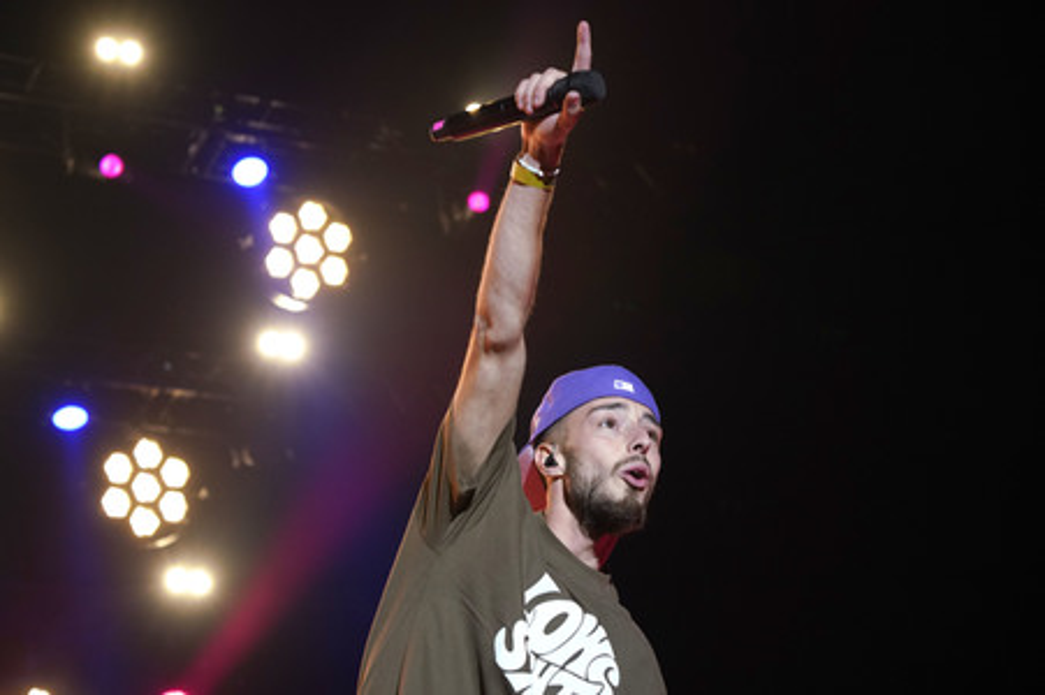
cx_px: 522
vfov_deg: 21.2
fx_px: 1856
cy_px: 348
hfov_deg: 31.4
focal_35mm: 64
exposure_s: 1/250
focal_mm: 64
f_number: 4.5
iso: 2000
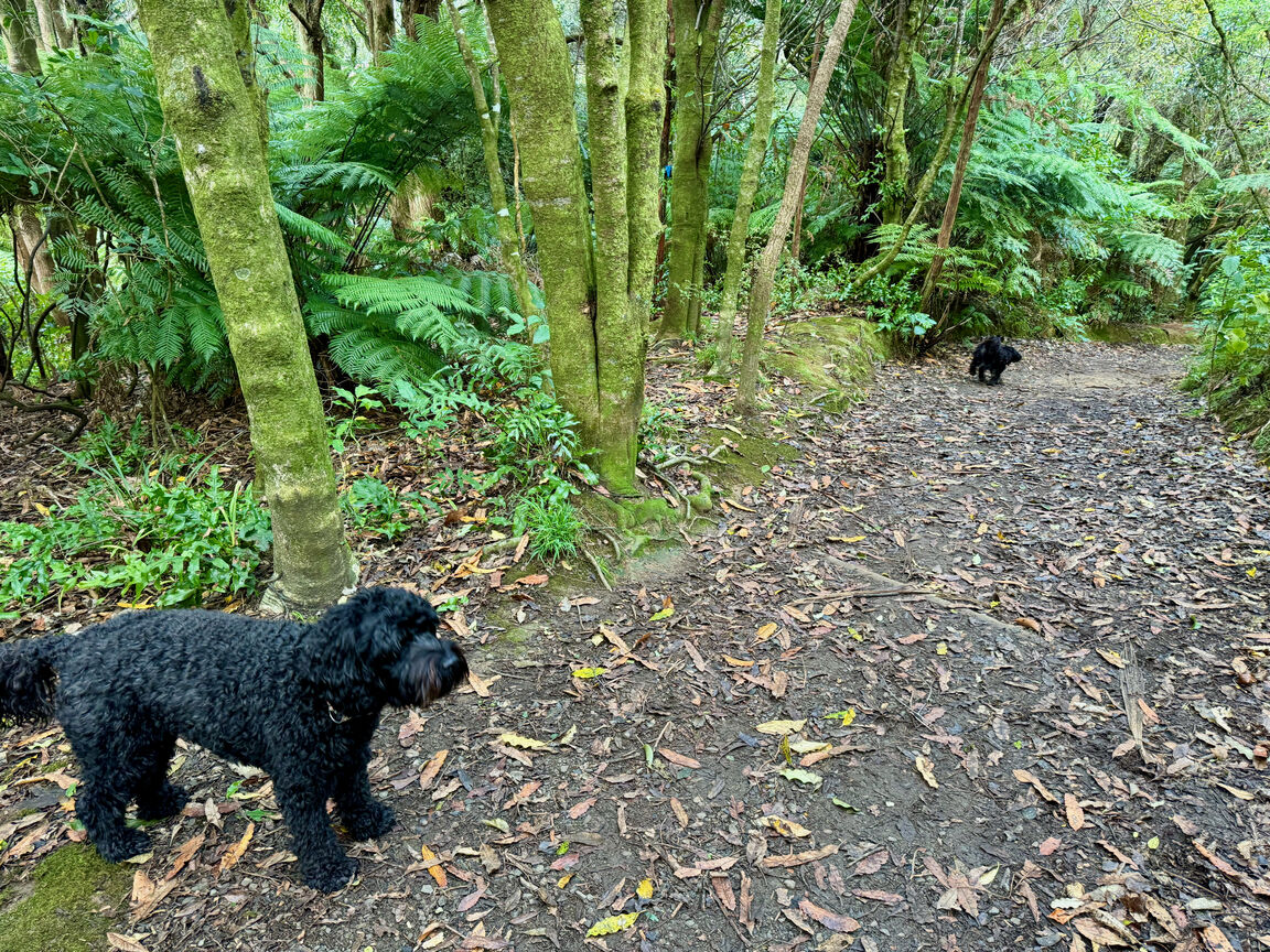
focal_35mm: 24
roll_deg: +1.6
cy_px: 476
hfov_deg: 71.6
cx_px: 635
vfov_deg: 56.8
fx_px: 881
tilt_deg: -21.7
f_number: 1.78
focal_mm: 6.76
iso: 200
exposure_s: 1/102
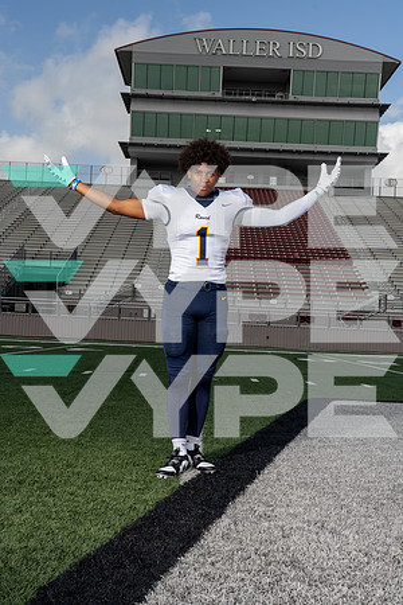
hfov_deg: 32.6
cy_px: 302
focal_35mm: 41
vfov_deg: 47.4
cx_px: 202
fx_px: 688
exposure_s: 1/250
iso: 100
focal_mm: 41
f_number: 8
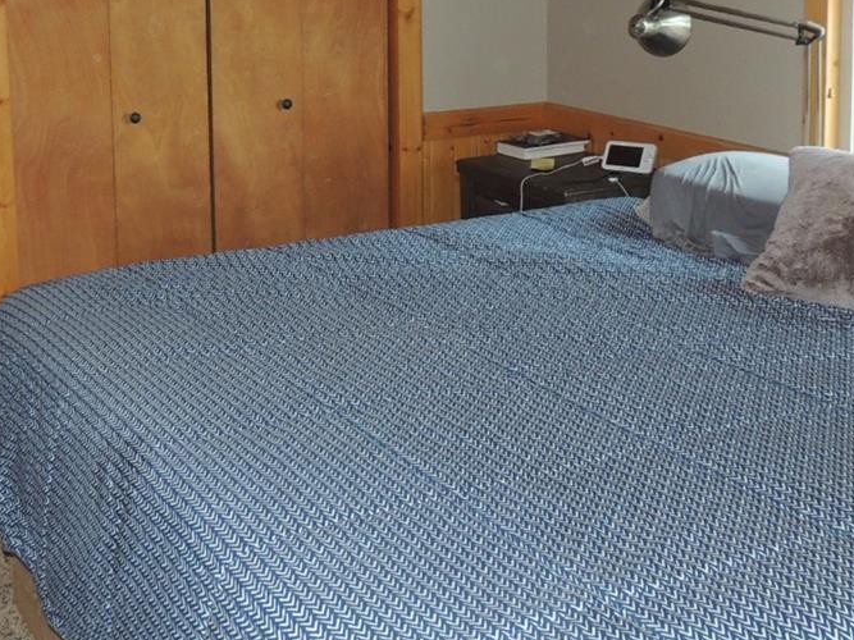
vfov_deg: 26.2
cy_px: 77
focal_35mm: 54
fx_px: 1332
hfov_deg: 35.5
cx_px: 355
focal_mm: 4.3
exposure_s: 1/30
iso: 200
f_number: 3
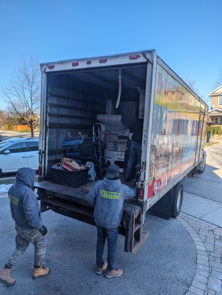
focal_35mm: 24
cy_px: 148
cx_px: 111
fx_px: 205
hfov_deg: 56.9
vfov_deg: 71.5
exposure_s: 1/673
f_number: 1.68
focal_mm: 6.9
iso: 23
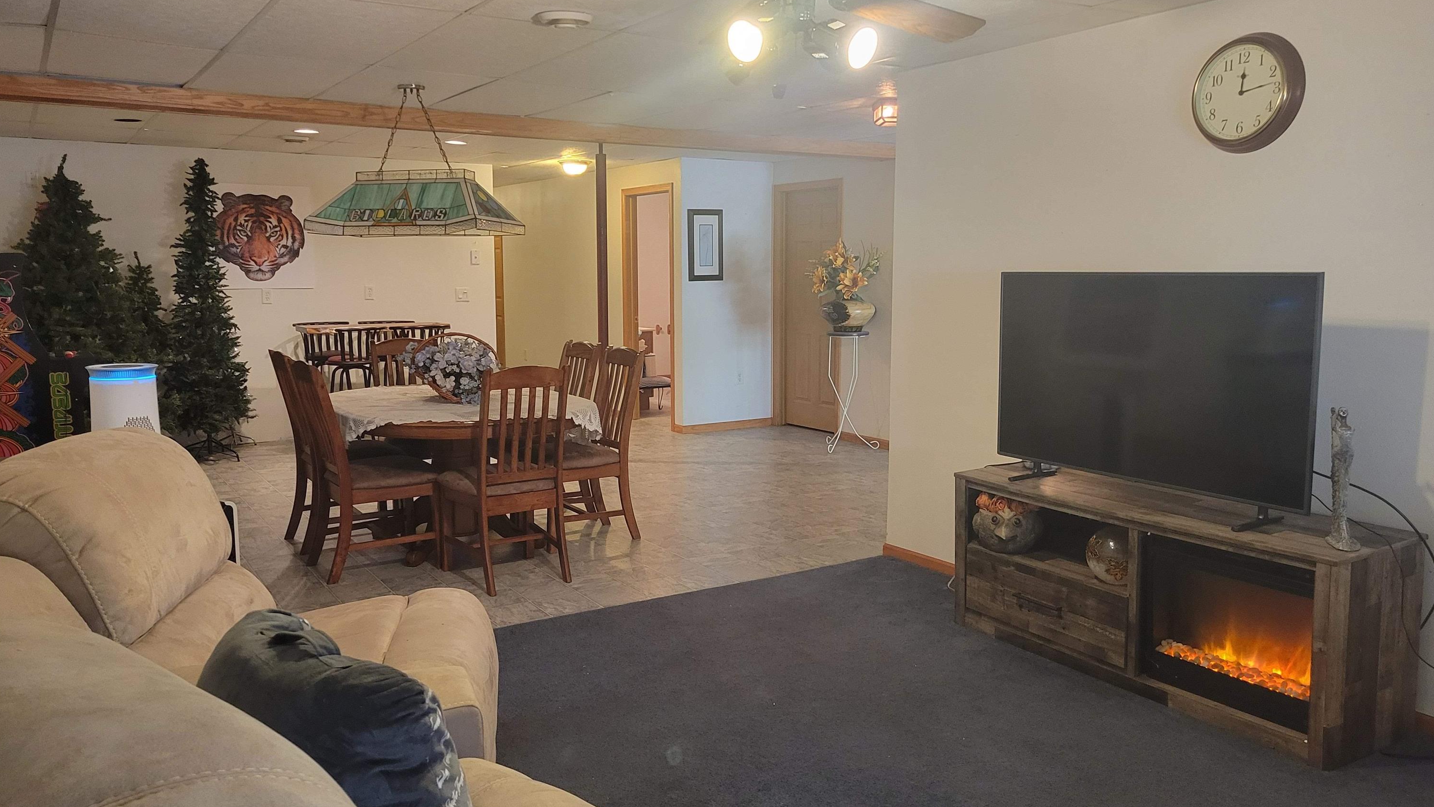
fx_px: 1103
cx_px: 728
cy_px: 421
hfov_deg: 66.1
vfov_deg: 40.2
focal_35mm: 29
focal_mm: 5.4
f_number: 1.8
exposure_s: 1/40
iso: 400
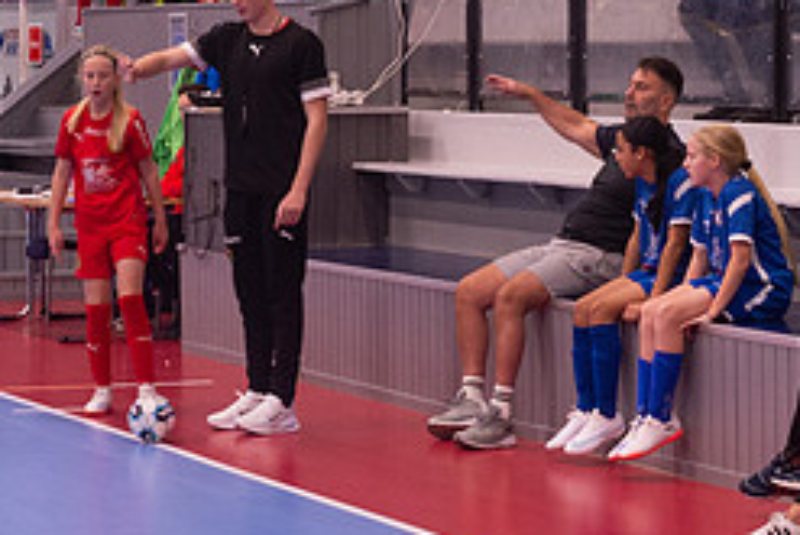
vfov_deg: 7.9
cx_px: 188
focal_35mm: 174
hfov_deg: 11.8
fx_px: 3869
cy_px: 272
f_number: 3.2
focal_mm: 70
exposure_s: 1/500
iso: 3600
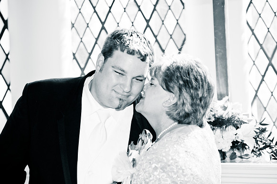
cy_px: 92
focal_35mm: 78
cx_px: 138
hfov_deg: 26.0
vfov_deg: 17.4
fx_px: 599
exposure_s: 1/160
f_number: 2.8
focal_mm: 52
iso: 200
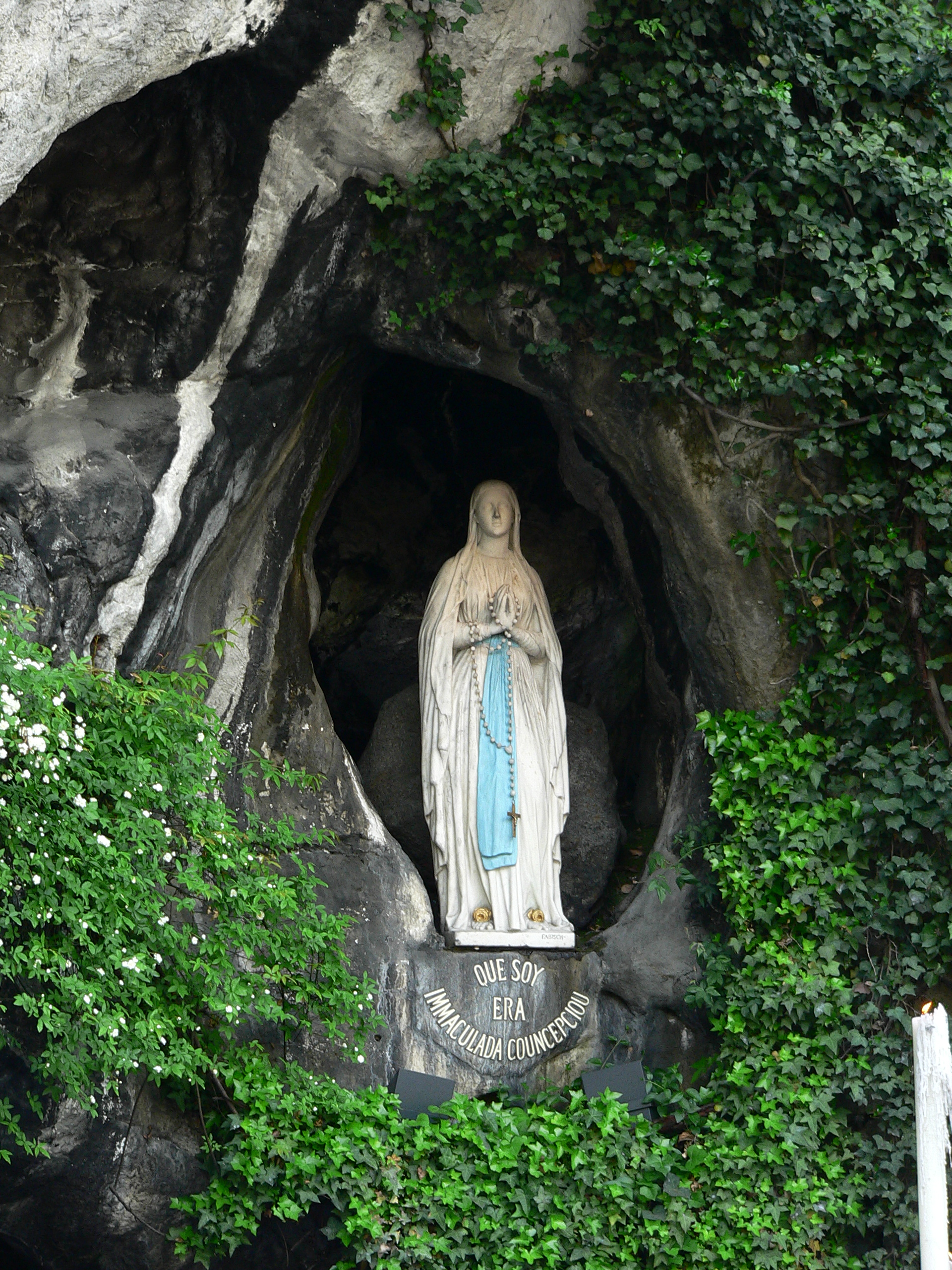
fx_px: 4364
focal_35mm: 119
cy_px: 635
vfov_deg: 16.6
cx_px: 476
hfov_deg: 12.5
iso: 100
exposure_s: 1/60
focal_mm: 19.9
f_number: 3.7
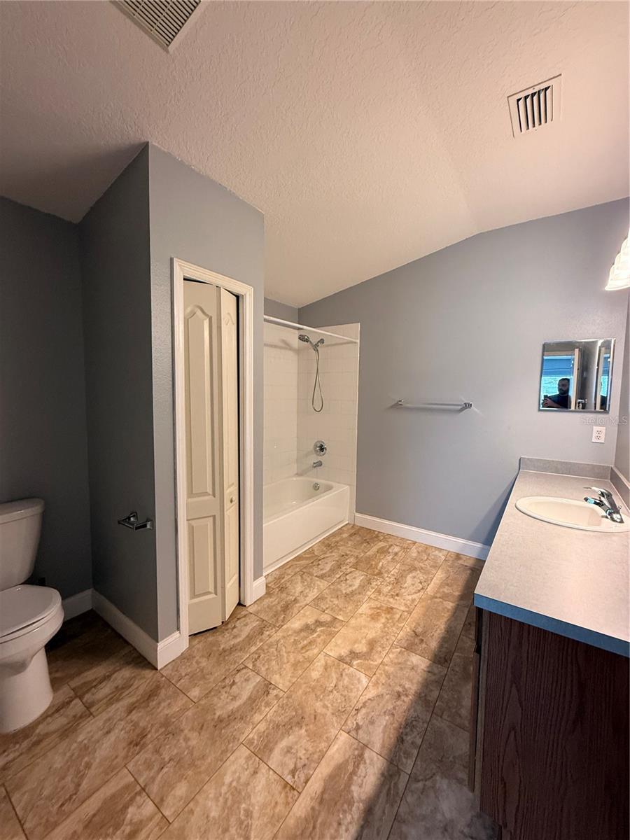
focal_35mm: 14
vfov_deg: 102.1
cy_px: 420
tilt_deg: -4.3
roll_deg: -1.2
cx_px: 315
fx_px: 340
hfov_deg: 85.7
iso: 320
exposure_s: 1/99
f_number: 2.2
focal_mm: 2.22
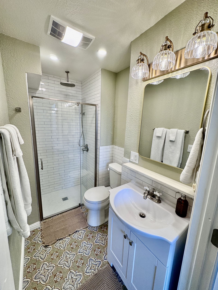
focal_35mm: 14
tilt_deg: -10.5
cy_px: 145
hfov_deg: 85.7
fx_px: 118
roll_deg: -2.0
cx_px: 109
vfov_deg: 102.1
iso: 100
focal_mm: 2.22
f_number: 2.2
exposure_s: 1/120
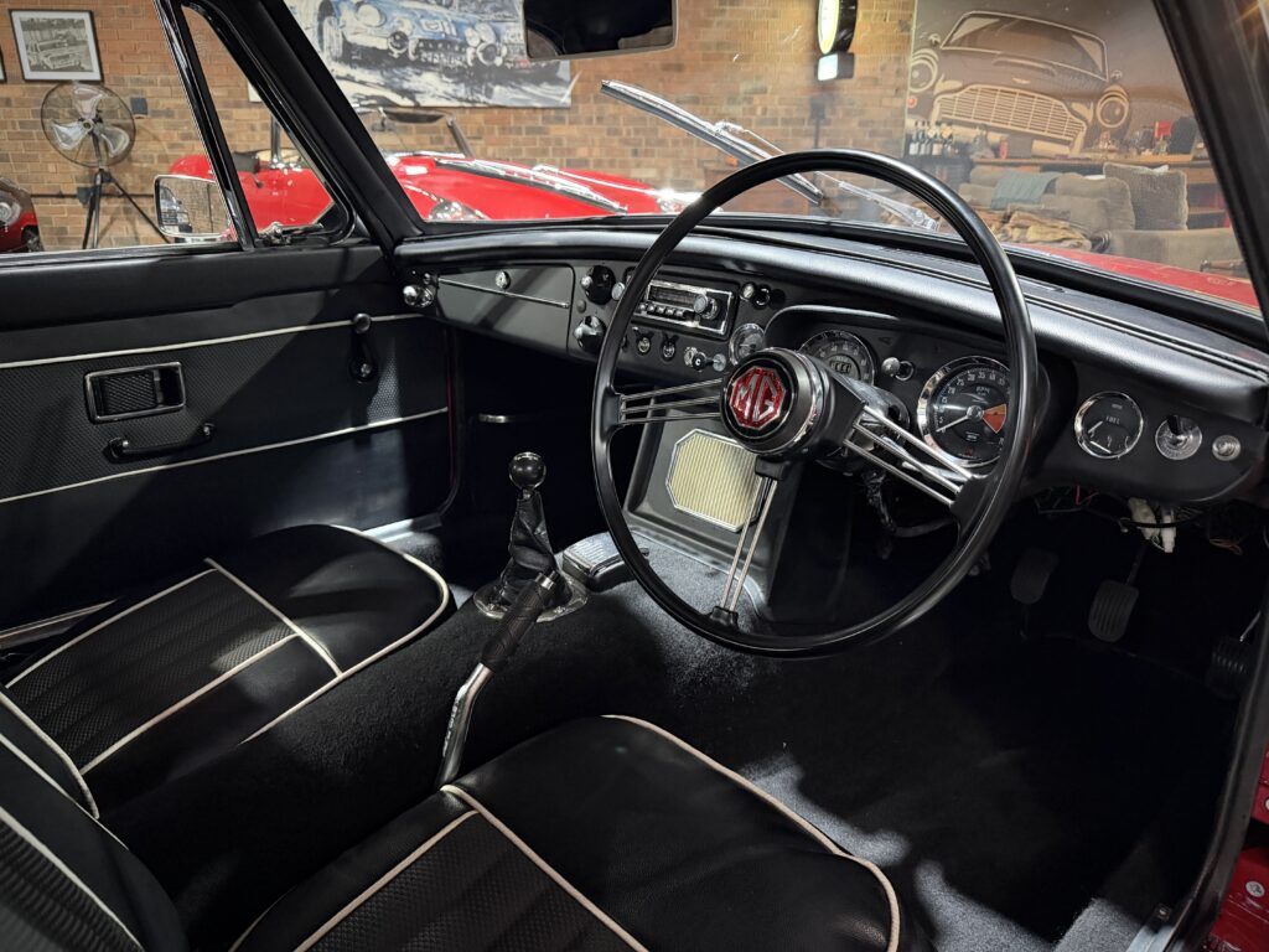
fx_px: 880
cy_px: 476
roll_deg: -0.8
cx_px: 634
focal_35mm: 24
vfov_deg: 56.8
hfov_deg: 71.6
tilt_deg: -20.2
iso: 800
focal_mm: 6.76
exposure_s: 1/25
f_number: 1.78
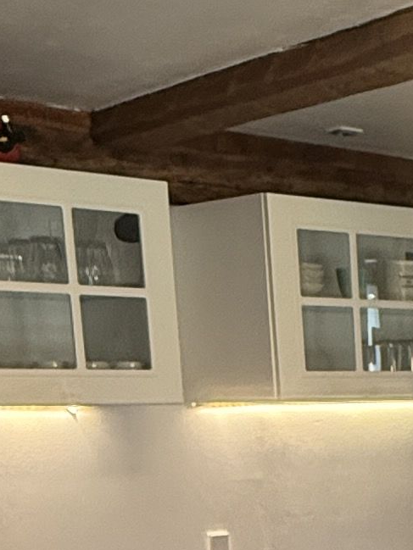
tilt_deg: -15.1
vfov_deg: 20.2
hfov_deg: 15.6
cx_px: 628
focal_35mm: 87
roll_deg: -0.6
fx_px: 1384
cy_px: 758
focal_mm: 2.22
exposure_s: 1/100
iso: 250
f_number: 2.2
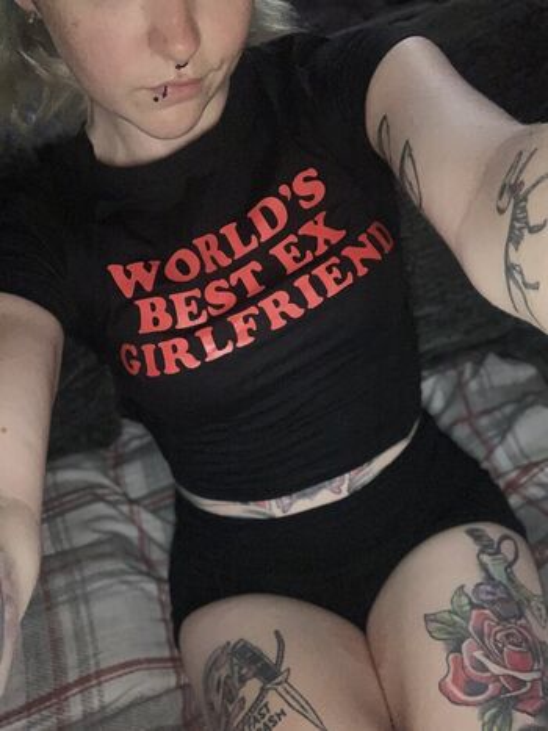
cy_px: 366
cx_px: 274
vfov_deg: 56.8
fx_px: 676
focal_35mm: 32
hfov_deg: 44.1
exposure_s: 1/16
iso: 400
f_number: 2.2
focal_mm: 2.87
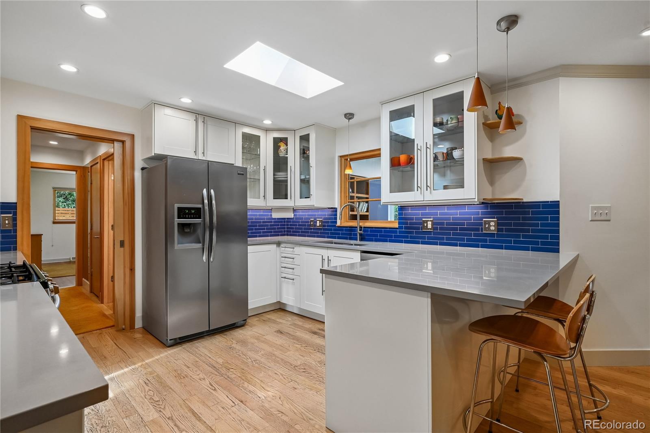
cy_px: 216
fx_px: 307
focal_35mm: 17
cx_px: 325
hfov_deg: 93.3
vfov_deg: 70.4
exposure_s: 1/50
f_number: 10
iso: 400
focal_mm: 17
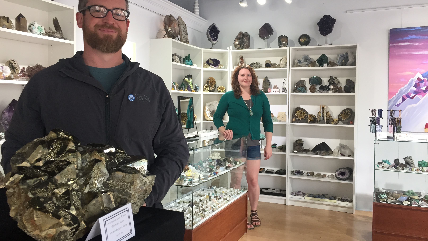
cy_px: 110
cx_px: 214
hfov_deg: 61.0
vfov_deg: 36.7
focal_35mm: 32
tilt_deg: -0.5
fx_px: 363
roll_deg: -1.0
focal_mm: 4.15
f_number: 2.2
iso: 32
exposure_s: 1/30
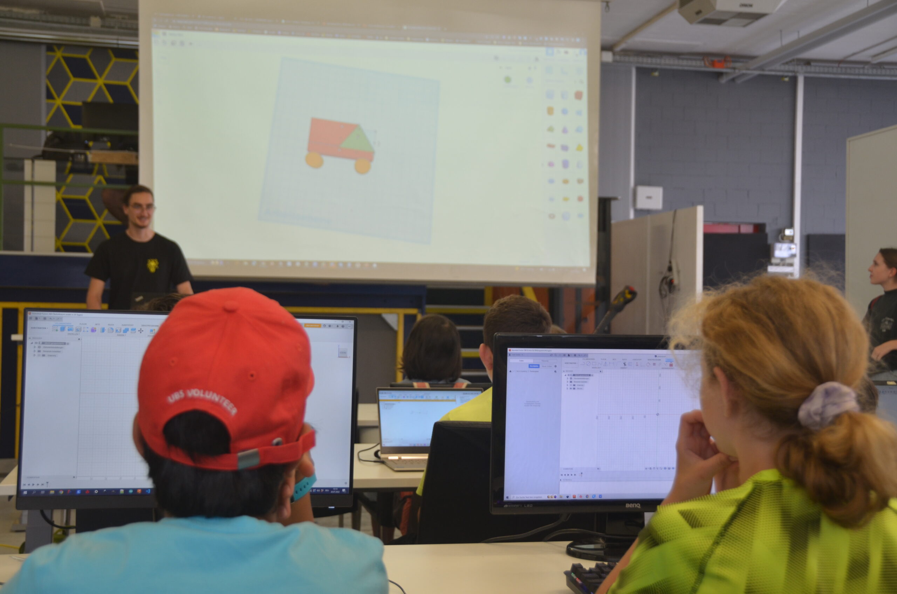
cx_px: 448
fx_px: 1194
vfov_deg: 28.0
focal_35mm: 48
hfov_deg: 41.2
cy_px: 297
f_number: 4
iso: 400
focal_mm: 32
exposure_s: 1/80
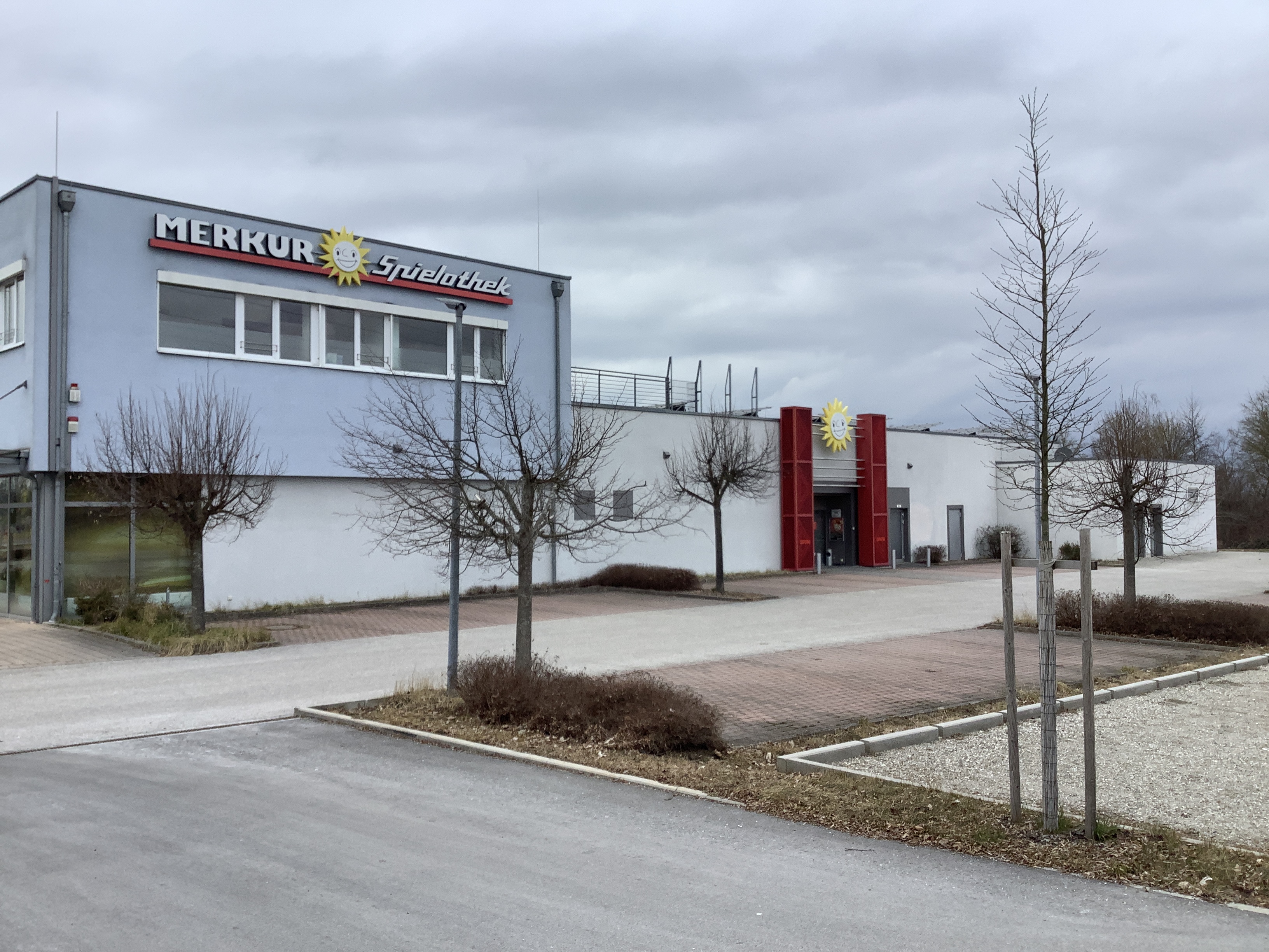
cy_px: 476
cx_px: 634
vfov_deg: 45.4
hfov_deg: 58.4
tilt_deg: +2.3
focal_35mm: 31
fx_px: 1136
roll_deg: +0.4
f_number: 2.4
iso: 25
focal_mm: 3.3
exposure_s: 1/494
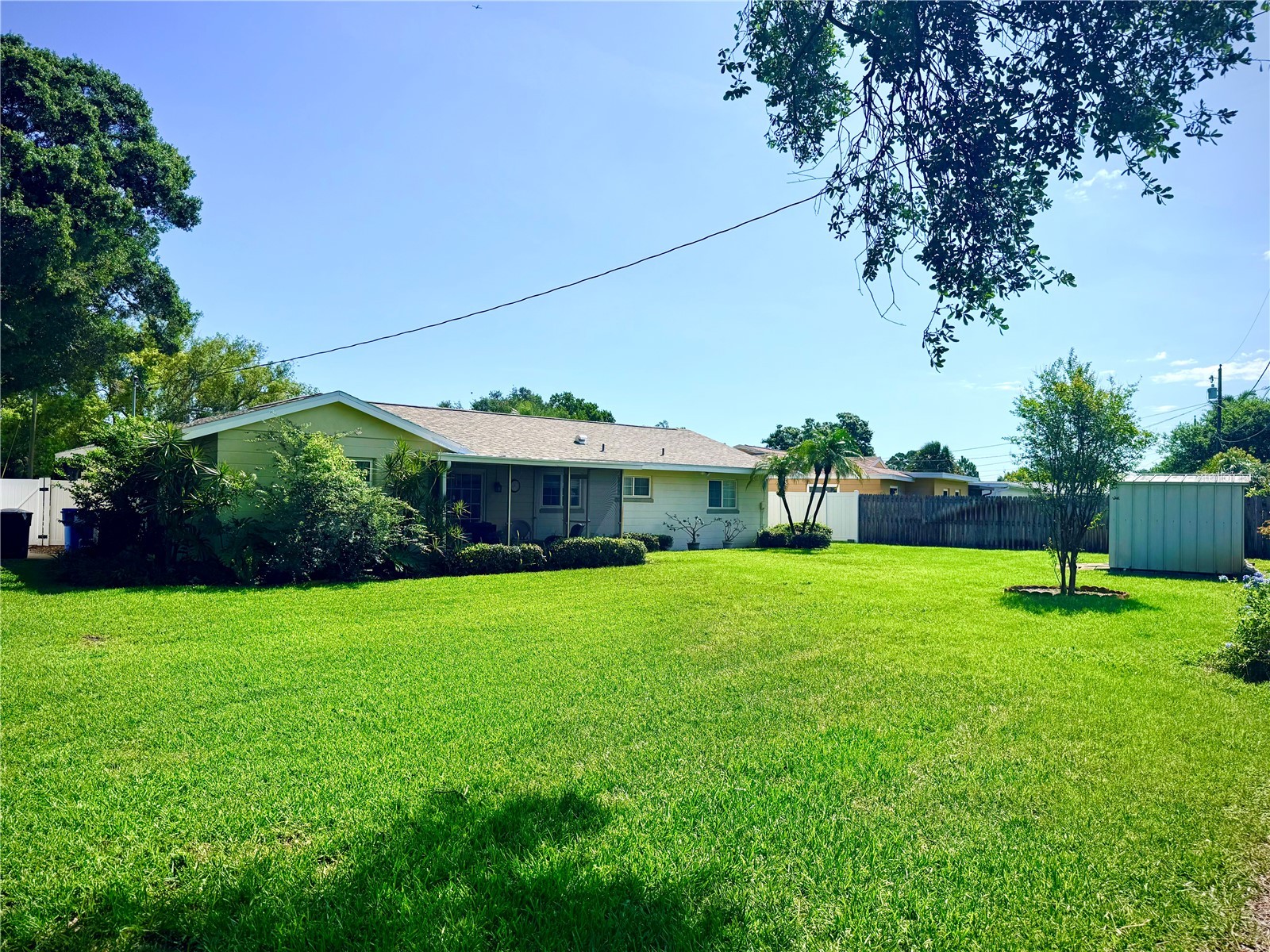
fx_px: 881
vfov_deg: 56.8
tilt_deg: +2.3
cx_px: 635
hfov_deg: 71.6
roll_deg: -1.3
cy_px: 476
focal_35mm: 24
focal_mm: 6.76
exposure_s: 1/7353
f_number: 1.78
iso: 80
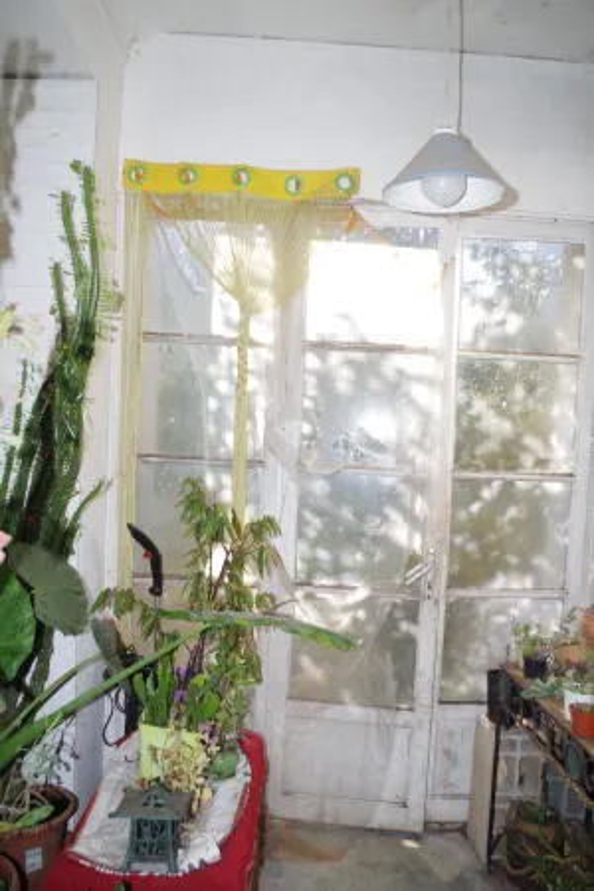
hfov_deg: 47.9
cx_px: 297
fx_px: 668
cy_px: 446
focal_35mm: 27
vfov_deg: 67.4
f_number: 5
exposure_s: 1/180
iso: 400
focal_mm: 18
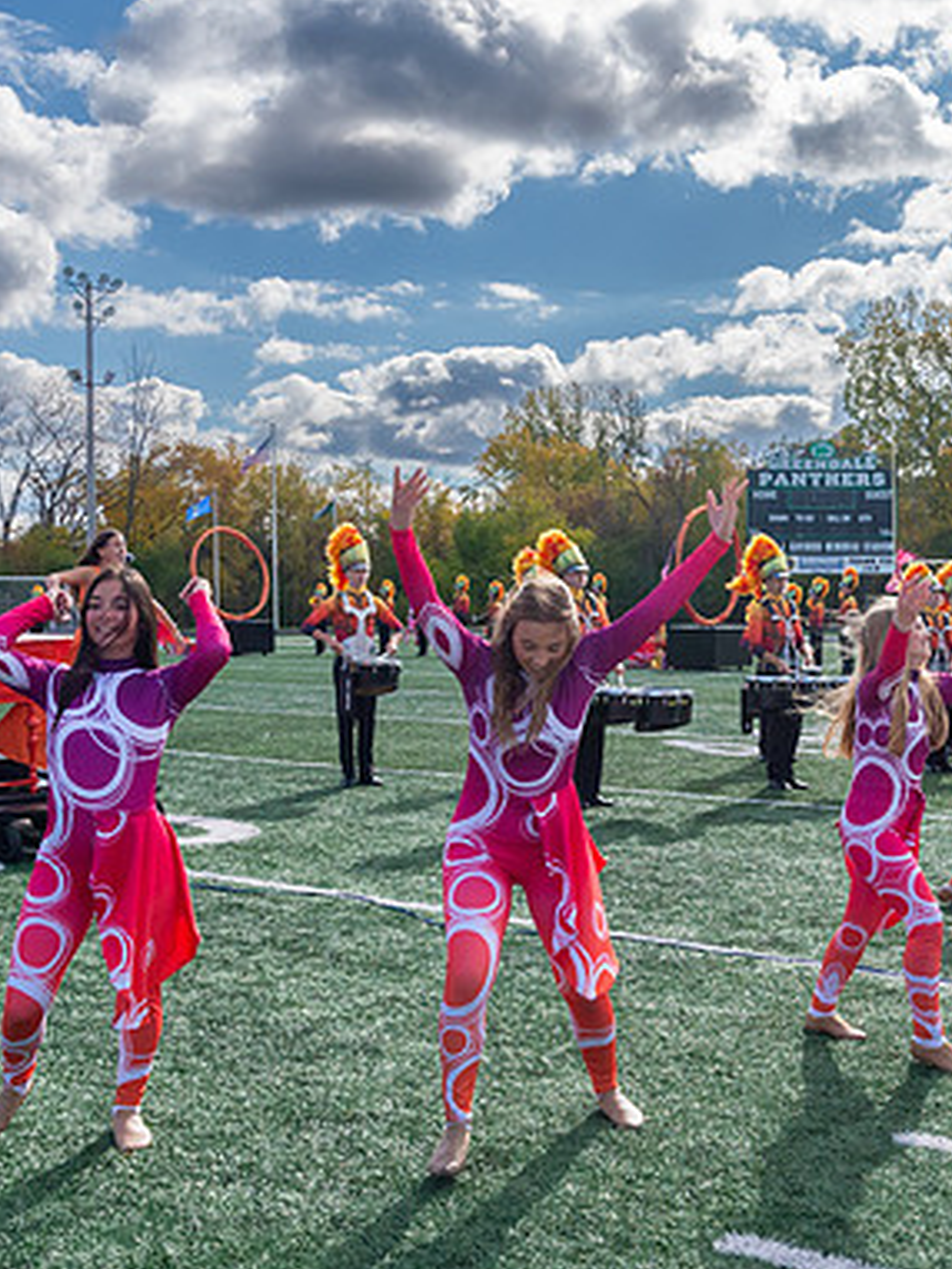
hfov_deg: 30.7
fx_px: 1722
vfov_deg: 40.4
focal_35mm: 47
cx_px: 635
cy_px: 690
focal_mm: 27
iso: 1600
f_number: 10
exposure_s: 1/4000
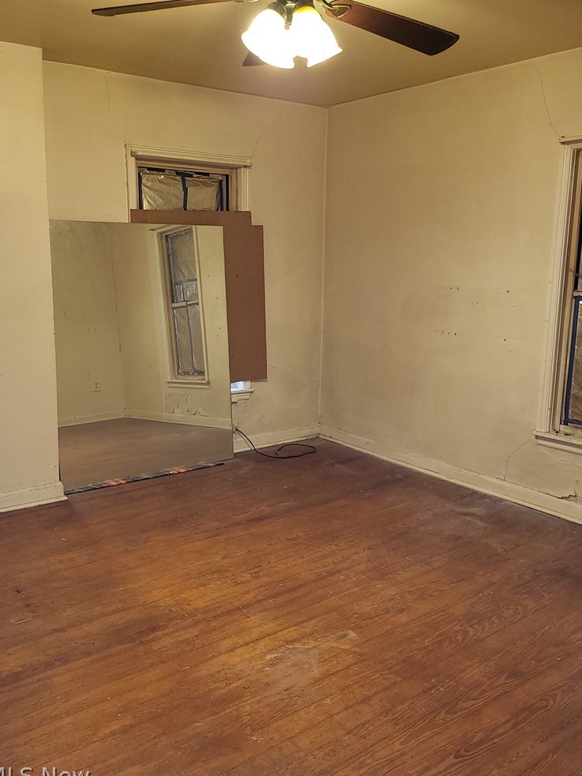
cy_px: 390
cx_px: 284
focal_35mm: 25
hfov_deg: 54.9
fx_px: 561
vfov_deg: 69.4
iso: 125
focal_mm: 5
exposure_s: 1/20
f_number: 1.8
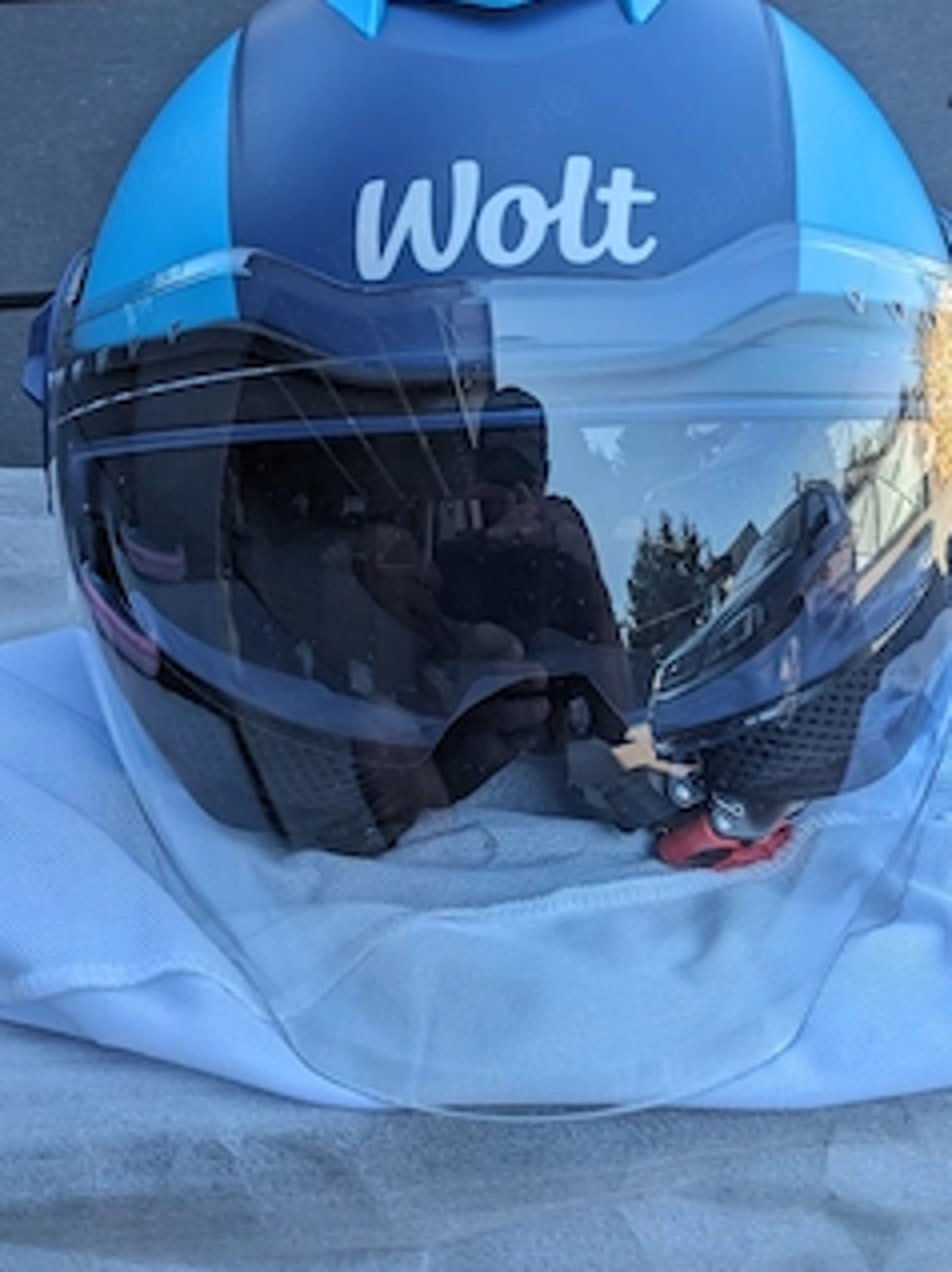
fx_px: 1248
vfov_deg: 53.8
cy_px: 536
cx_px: 532
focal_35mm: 34
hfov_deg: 41.7
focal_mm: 4.38
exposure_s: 1/417
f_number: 1.73
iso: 56
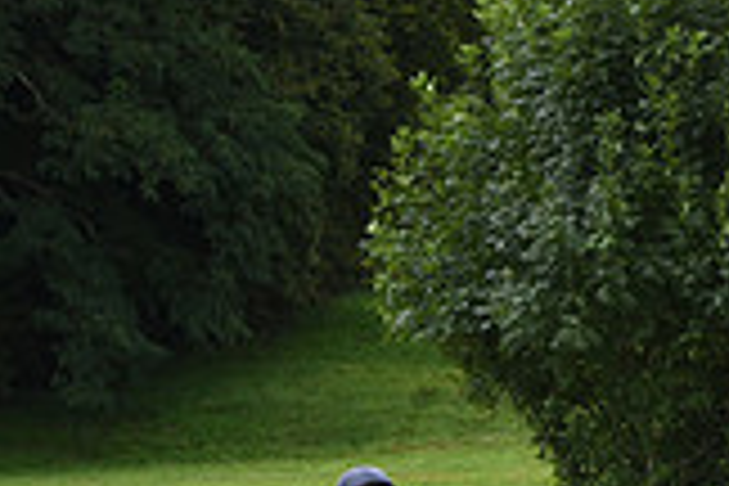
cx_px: 1264
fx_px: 7269
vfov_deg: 3.8
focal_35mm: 359
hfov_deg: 5.7
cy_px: 356
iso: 800
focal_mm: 100
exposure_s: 1/1000
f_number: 9
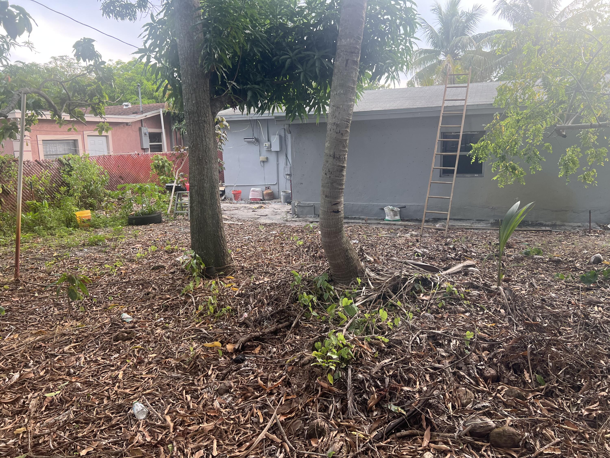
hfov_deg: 67.3
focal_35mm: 26
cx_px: 305
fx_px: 458
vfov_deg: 53.1
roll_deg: +1.6
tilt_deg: -11.1
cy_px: 229
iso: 64
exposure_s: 1/160
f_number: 1.5
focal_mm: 5.7
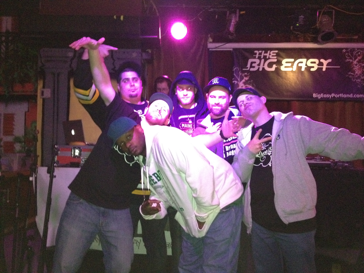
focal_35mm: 35
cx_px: 182
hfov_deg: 52.6
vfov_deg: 40.7
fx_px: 368
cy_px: 136
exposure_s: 1/16
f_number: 2.4
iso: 800
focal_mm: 4.28
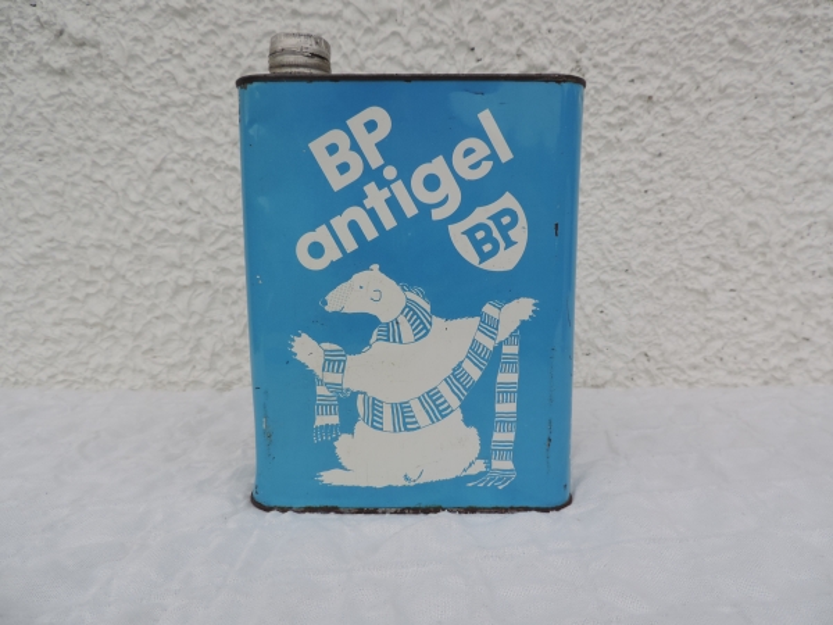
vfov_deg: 56.8
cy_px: 312
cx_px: 416
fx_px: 578
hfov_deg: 71.6
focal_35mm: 24
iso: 80
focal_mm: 4.3
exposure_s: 1/200
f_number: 3
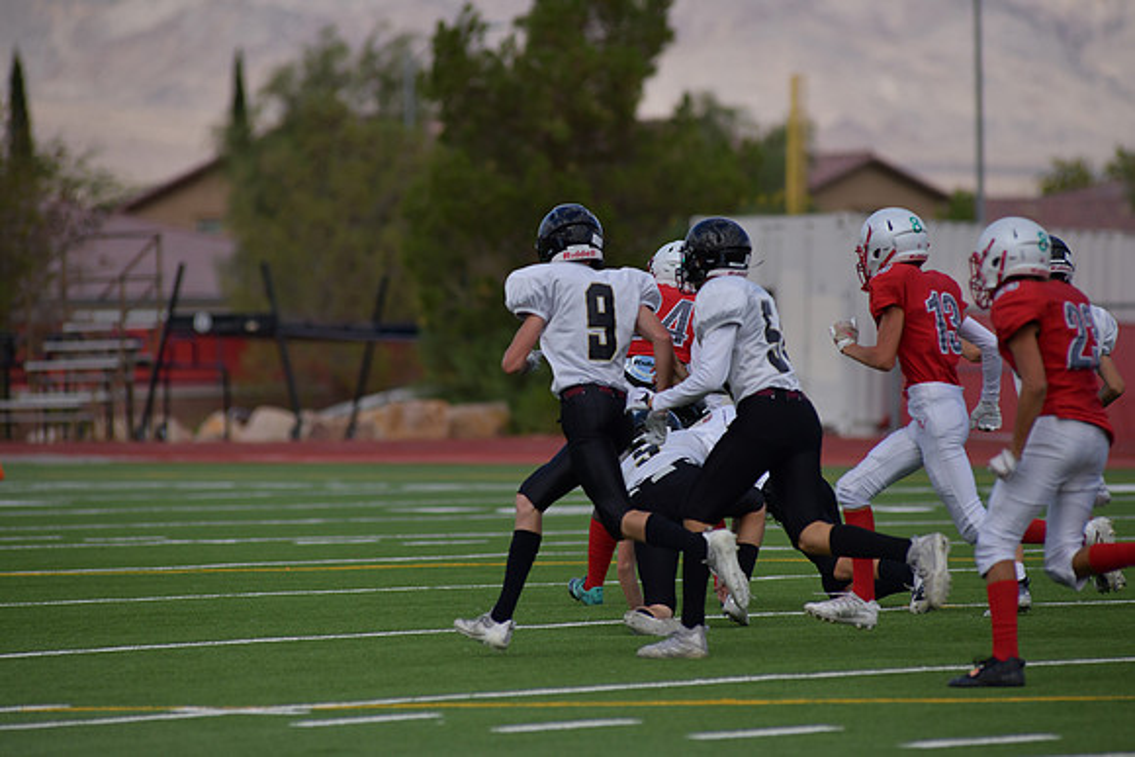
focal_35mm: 300
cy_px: 378
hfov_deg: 6.9
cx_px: 568
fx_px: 9460
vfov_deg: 4.6
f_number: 5
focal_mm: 300
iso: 400
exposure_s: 1/8000
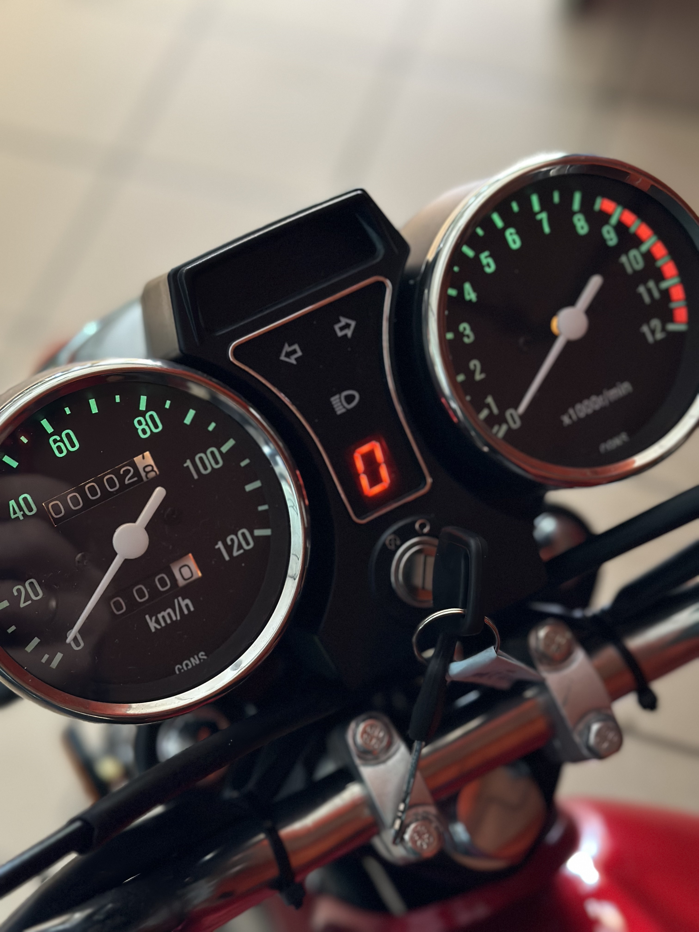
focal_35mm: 48
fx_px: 1292
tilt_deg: -56.2
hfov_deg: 30.3
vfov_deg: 39.7
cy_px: 466
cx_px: 350
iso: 400
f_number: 1.78
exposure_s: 1/46
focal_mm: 6.86
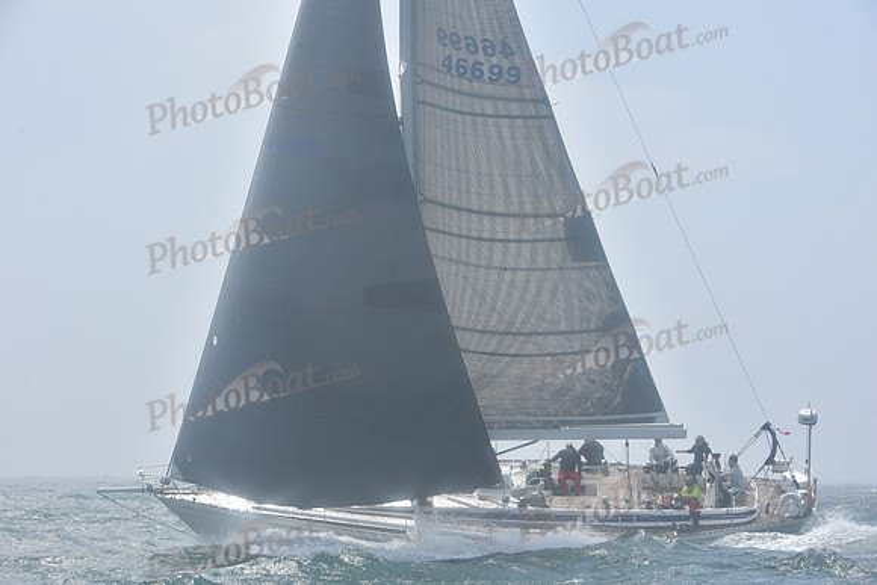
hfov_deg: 18.3
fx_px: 2729
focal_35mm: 112
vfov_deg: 12.2
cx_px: 438
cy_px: 292
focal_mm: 112
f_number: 10
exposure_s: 1/800
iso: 320
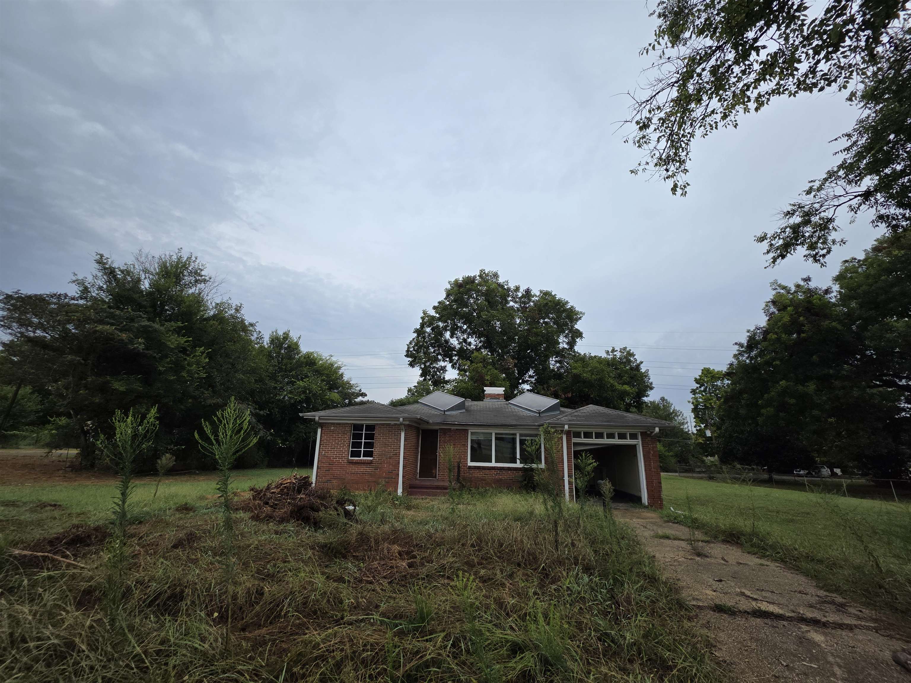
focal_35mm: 13
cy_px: 342
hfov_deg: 106.2
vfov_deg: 89.9
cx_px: 456
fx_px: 342
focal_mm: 2.2
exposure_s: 1/2000
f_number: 1.9
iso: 50
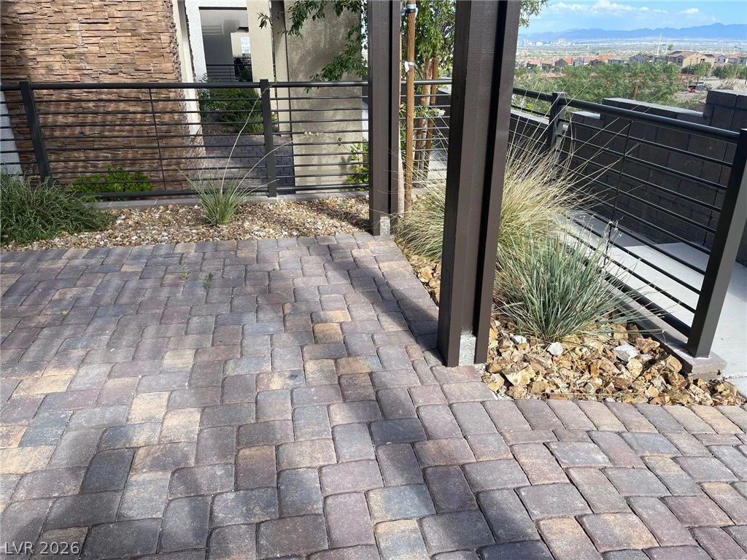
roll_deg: +0.5
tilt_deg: -24.7
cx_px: 374
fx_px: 561
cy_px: 280
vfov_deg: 53.1
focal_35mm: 26
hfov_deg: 67.3
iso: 32
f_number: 1.6
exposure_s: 1/1038
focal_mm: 5.1
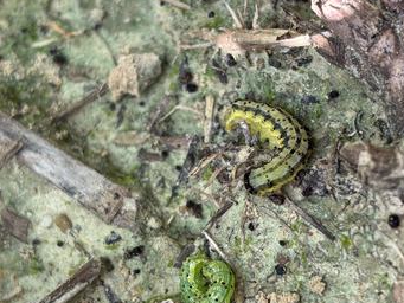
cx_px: 236
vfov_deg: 24.0
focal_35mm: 61
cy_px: 175
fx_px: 712
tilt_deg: -69.0
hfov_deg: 31.6
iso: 40
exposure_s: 1/172
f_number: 1.6
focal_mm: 5.96
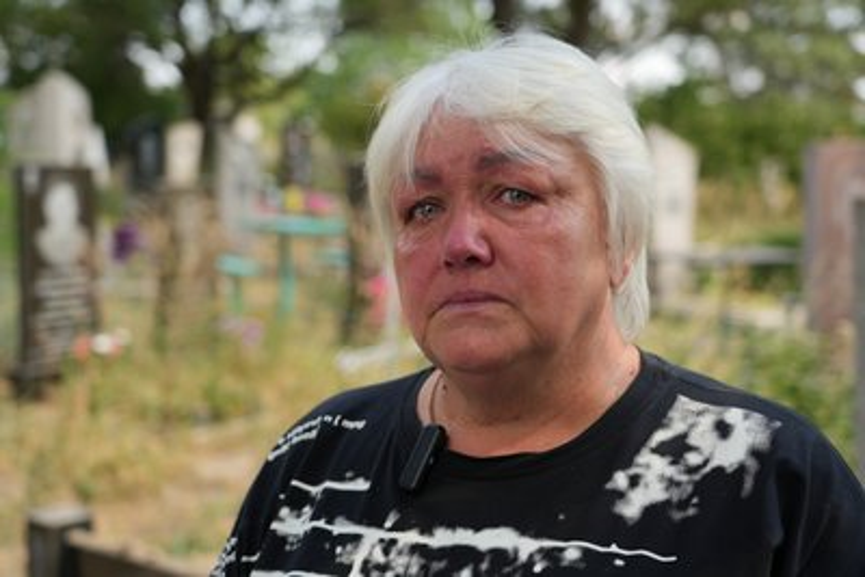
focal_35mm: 54
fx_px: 1298
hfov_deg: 36.9
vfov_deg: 25.1
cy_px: 288
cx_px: 432
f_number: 4
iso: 100
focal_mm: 54
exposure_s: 1/250
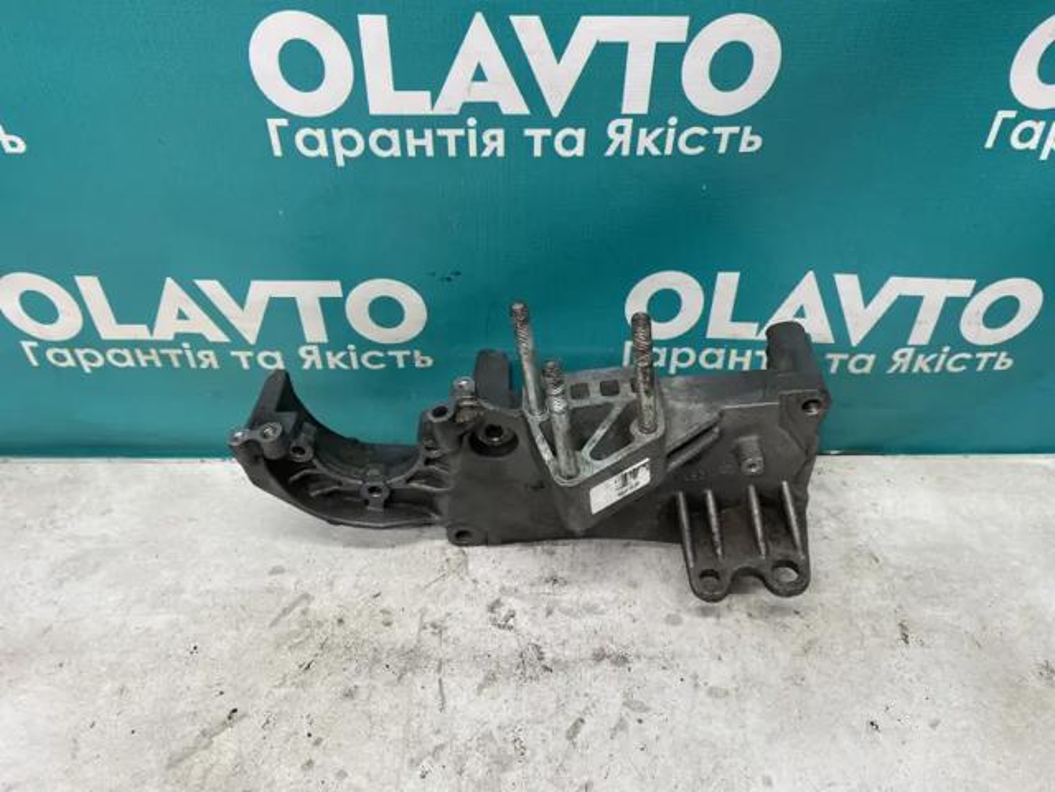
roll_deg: -0.2
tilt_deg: -39.7
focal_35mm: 26
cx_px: 528
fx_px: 792
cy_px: 396
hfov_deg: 67.3
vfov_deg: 53.1
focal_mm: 4.25
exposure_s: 1/100
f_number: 1.8
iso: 125
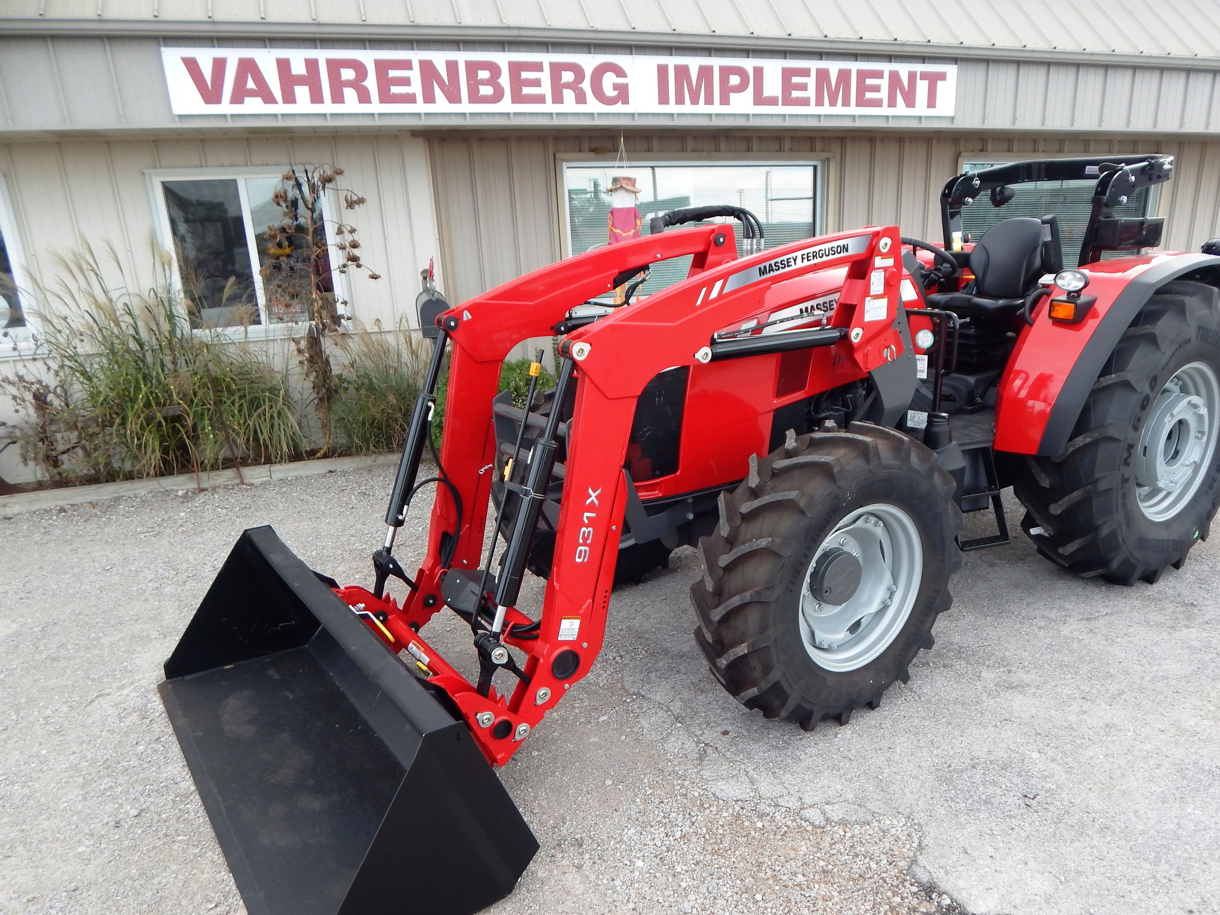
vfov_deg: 54.7
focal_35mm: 25
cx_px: 674
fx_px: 881
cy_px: 519
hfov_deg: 69.2
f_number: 3
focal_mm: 4
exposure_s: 1/200
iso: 125
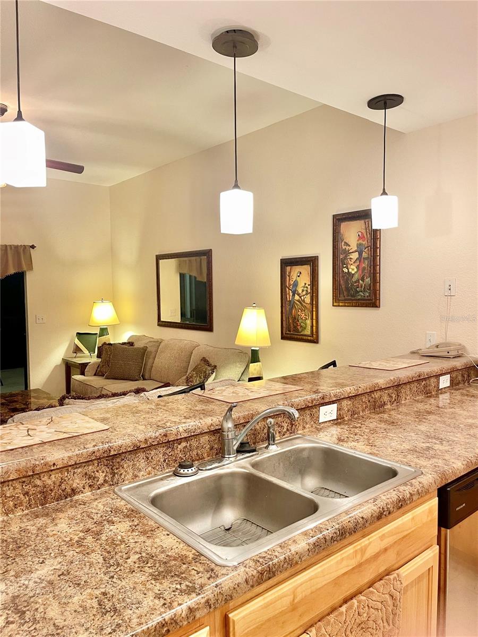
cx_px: 239
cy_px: 318
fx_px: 479
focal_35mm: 26
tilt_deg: -3.4
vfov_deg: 67.3
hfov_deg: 53.1
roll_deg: +0.6
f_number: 1.6
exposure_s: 1/60
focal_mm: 5.1
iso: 160
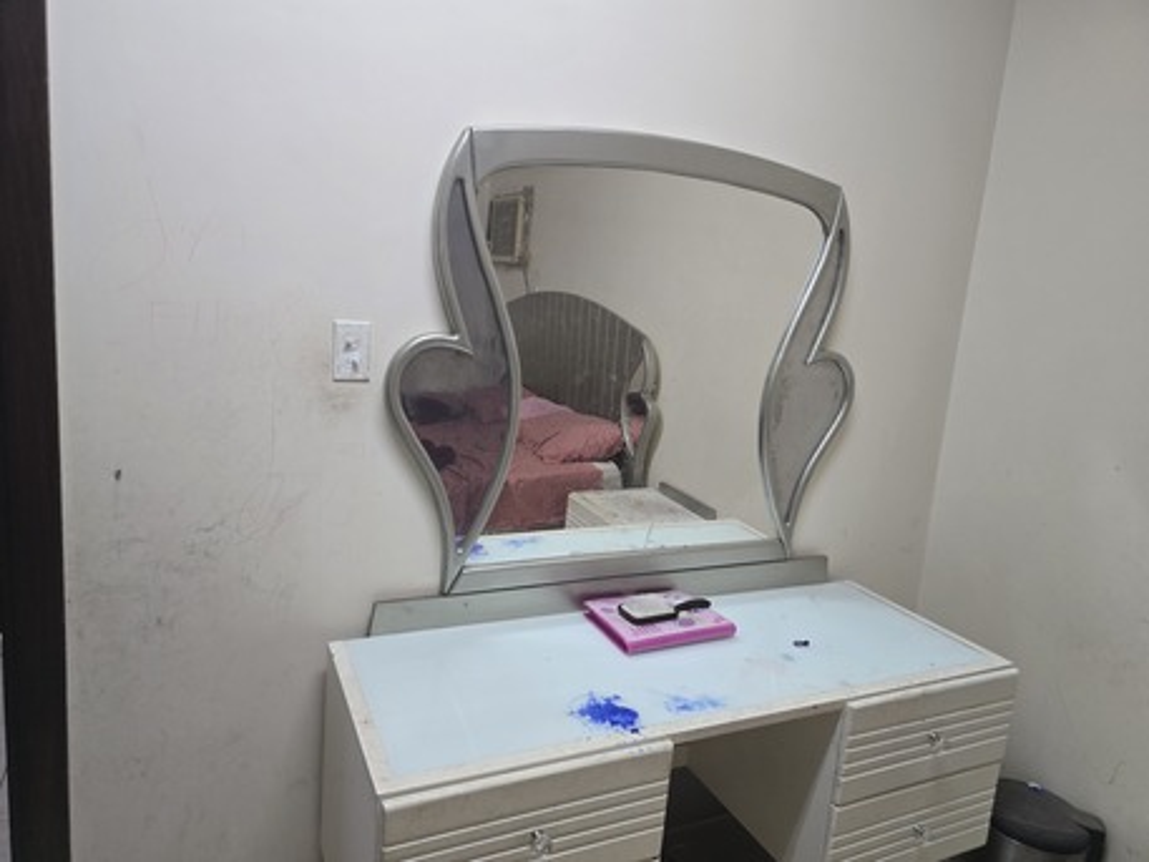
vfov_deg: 58.9
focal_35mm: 23
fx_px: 764
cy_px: 431
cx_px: 574
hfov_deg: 73.9
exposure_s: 1/120
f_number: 1.7
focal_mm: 6.3
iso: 400
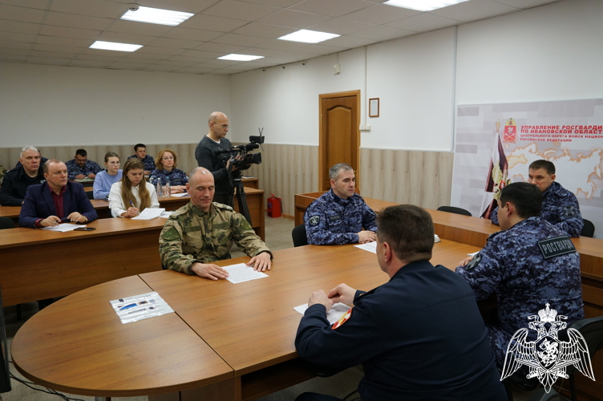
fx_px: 452
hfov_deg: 67.4
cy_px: 200
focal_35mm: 27
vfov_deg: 47.8
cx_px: 302
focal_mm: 18
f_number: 4
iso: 800
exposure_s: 1/160
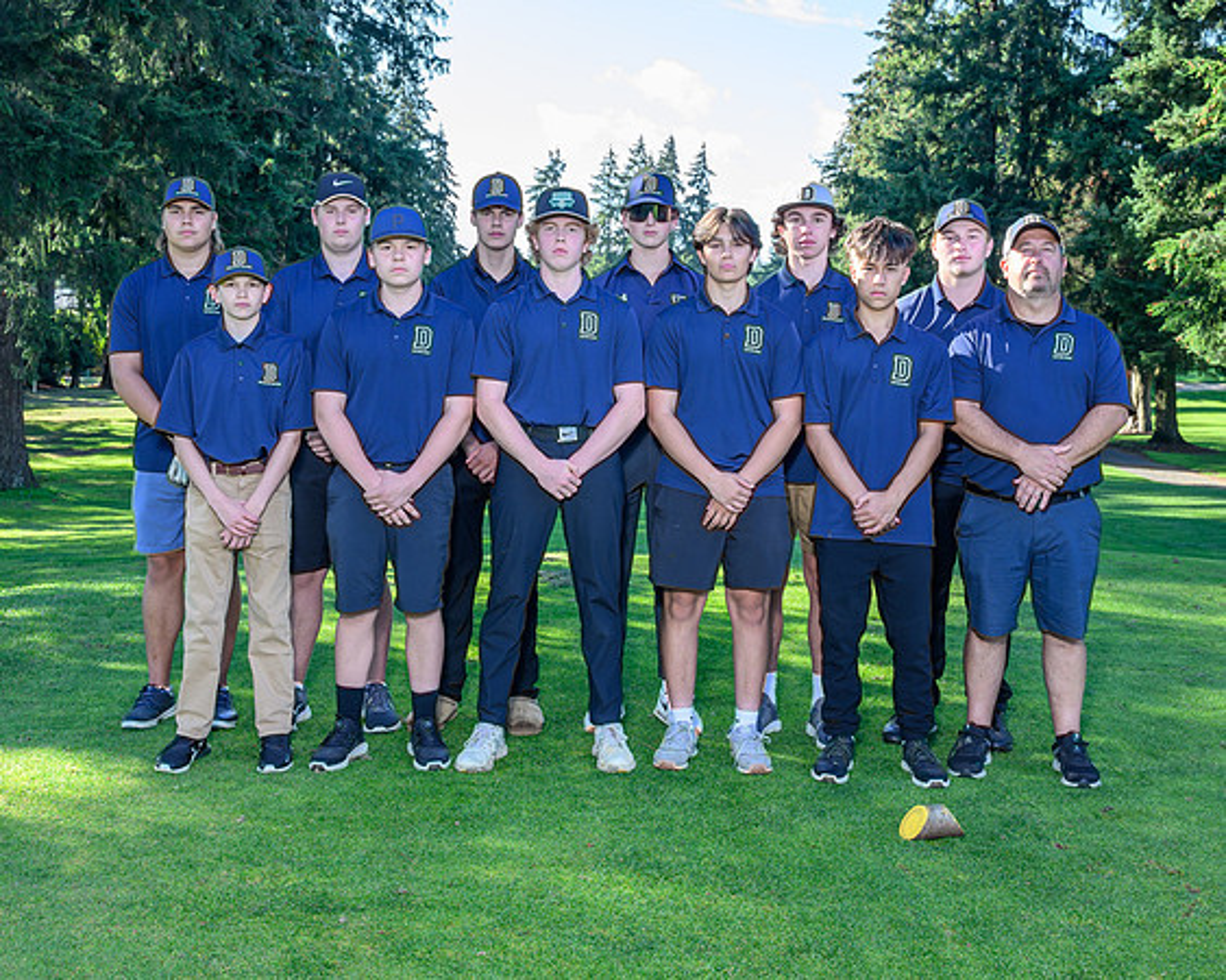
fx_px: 1563
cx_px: 579
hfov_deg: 42.8
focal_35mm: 43
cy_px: 412
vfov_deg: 34.7
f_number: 5
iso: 125
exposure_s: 1/125
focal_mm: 30
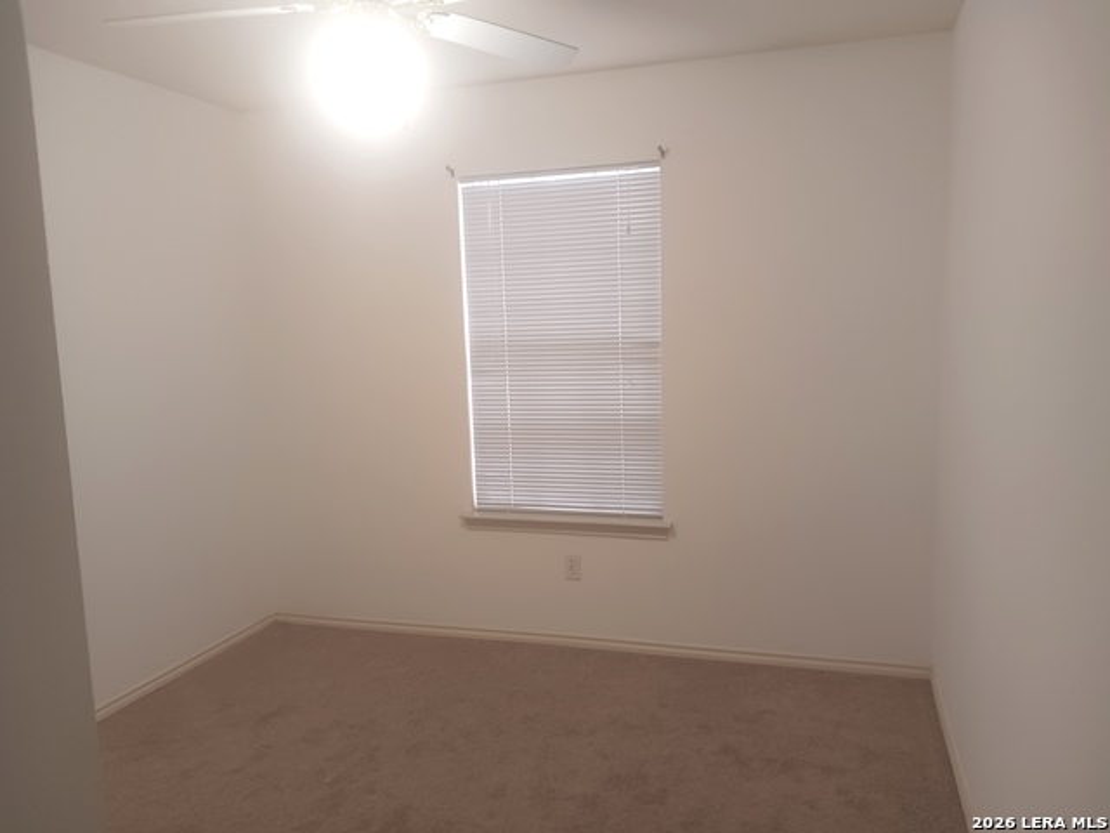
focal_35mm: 27
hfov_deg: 65.3
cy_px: 416
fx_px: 866
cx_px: 555
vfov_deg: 51.4
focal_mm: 4
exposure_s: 1/24
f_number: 1.8
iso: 250
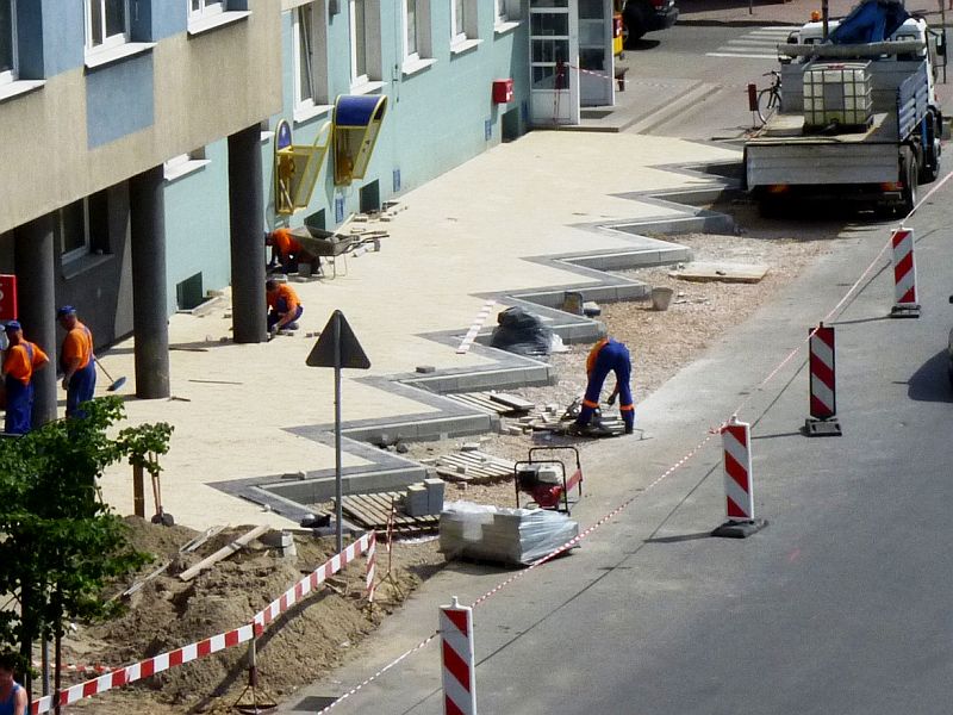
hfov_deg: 24.1
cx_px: 476
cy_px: 358
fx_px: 2230
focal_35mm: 81
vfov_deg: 18.2
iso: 200
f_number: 8
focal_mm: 14.4
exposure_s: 1/640
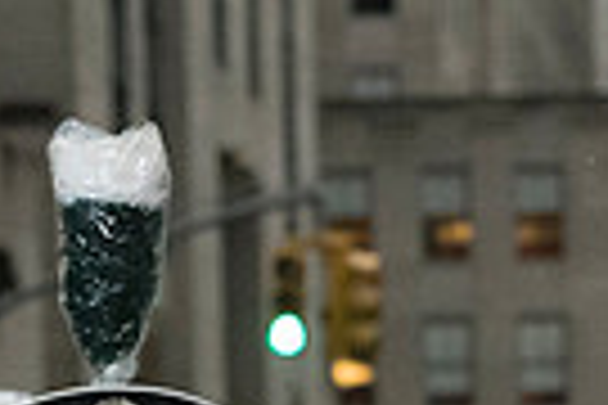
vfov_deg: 5.6
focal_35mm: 241
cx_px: 856
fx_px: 4070
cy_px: 758
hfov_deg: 8.4
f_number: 4
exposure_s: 1/2500
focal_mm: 56
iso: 10000
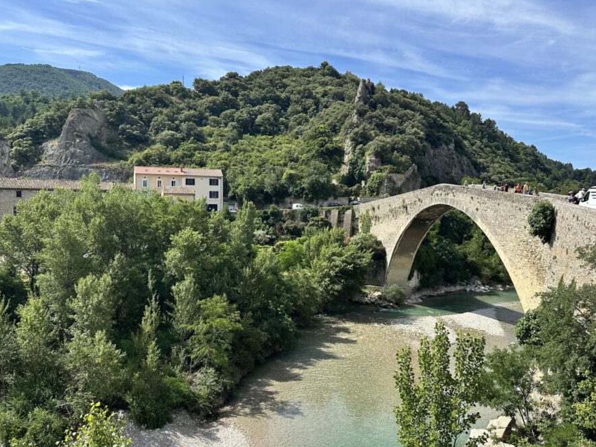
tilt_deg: -1.9
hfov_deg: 63.5
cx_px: 291
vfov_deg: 49.7
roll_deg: -0.7
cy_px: 225
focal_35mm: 28
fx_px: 482
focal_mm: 6.86
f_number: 1.78
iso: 80
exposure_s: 1/3717
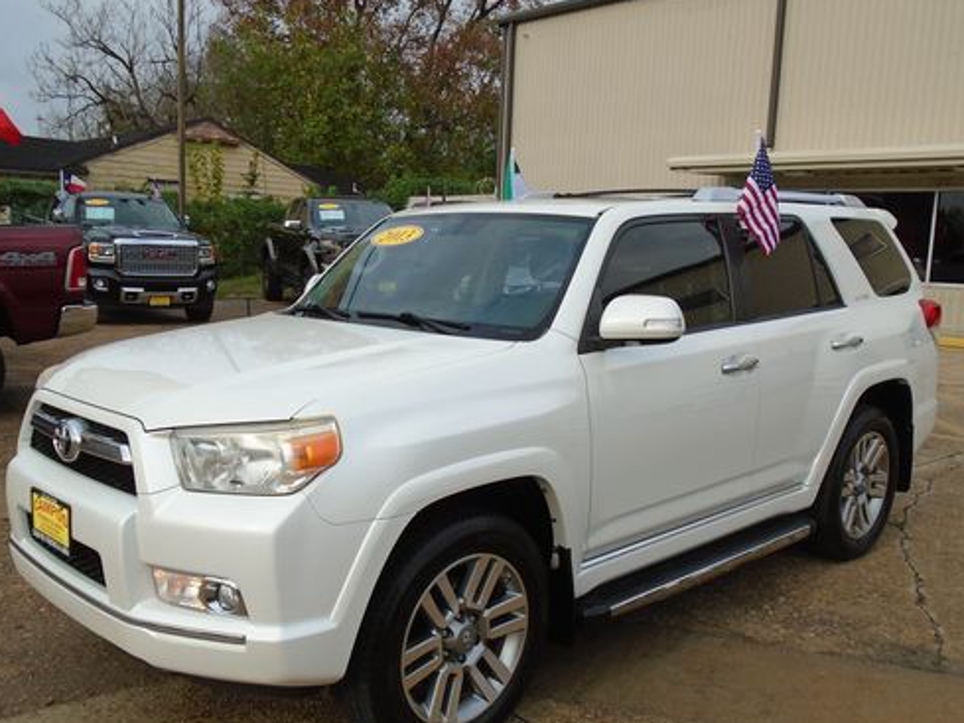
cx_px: 461
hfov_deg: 53.9
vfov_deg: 41.7
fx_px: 947
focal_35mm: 34
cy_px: 402
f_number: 3.2
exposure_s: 1/640
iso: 100
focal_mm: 4.6
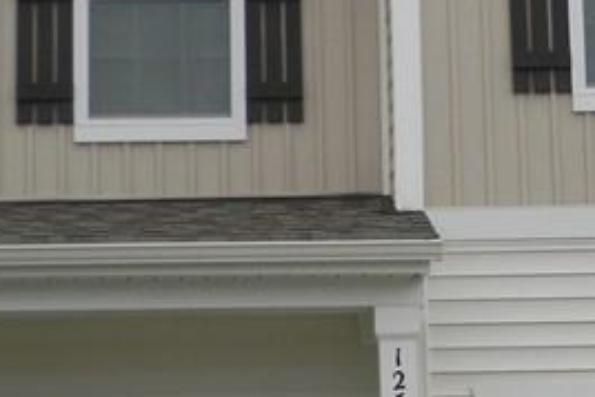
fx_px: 2365
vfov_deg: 9.6
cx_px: 393
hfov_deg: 14.3
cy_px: 259
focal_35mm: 143
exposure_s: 1/505
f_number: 3.7
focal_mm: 6.4
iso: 80
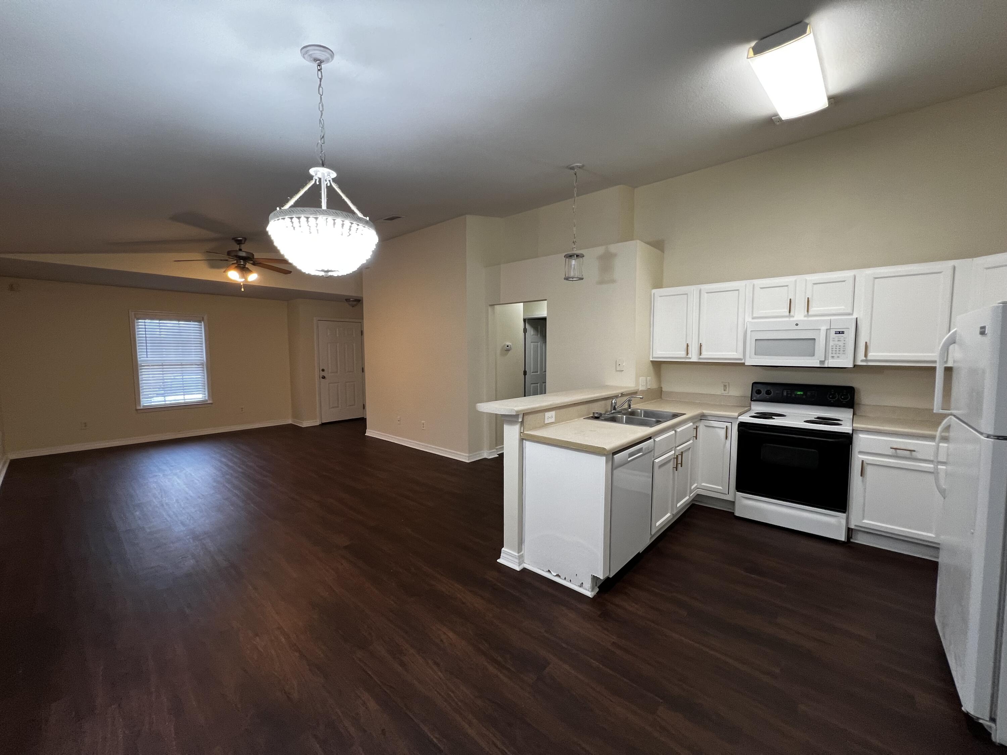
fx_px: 378
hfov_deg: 106.2
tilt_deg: -3.3
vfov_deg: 89.9
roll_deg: +0.0
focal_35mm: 13
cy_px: 378
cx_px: 504
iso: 160
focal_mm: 1.57
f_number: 1.8
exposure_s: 1/60
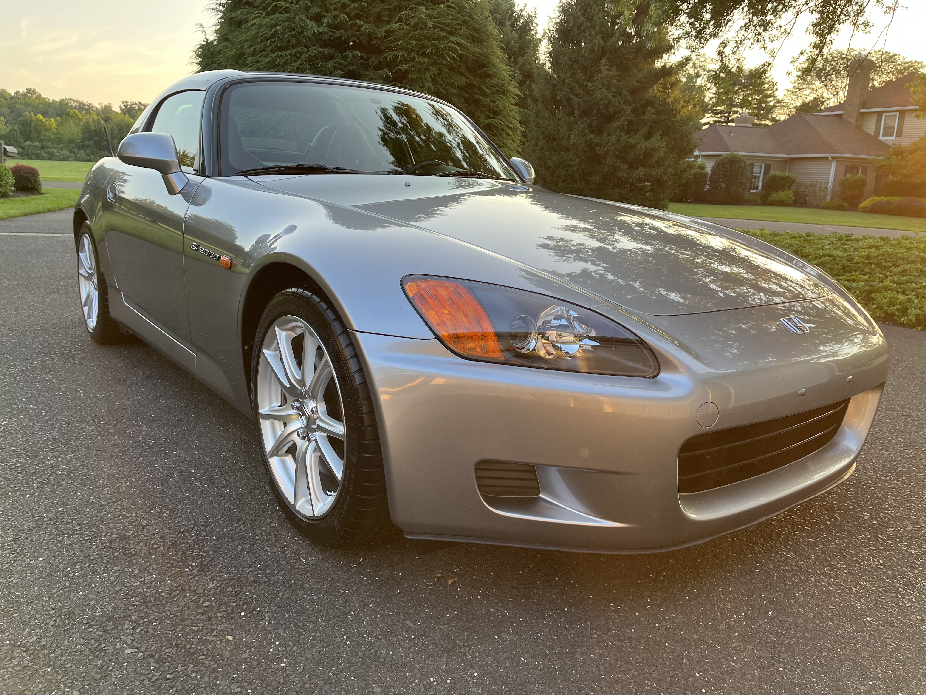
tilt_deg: -13.4
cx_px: 463
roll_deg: -1.7
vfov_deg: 53.1
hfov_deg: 67.3
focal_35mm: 26
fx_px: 696
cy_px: 348
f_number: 1.6
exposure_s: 1/163
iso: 50
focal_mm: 5.1
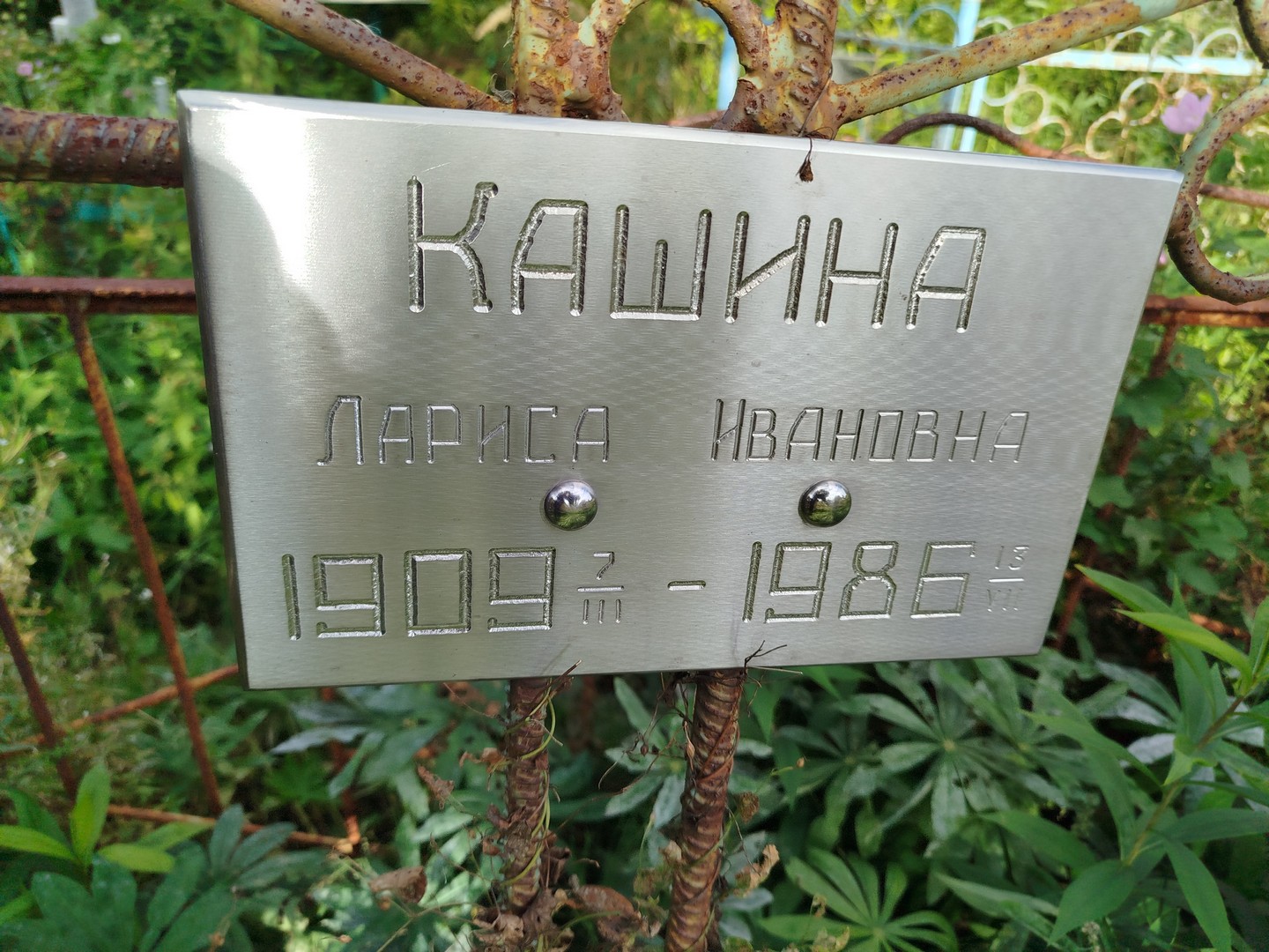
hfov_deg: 71.6
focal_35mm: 24
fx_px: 880
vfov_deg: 56.8
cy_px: 476
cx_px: 634
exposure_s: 1/672
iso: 50
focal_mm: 5.31
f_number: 1.7
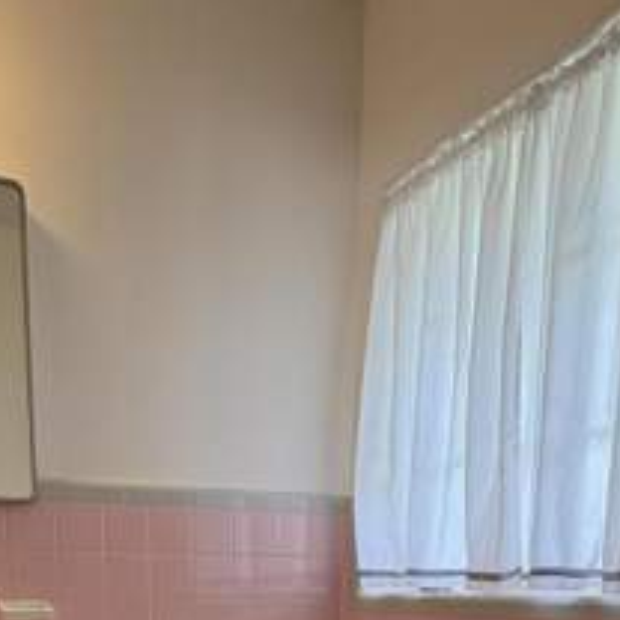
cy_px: 730
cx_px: 221
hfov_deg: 43.4
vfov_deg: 35.3
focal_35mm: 38
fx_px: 770
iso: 200
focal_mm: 2.22
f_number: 2.2
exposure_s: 1/120
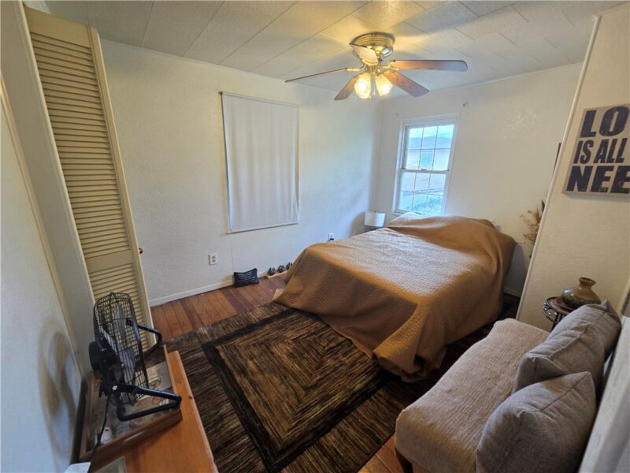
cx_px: 315
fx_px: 237
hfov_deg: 106.2
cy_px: 236
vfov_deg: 89.9
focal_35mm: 13
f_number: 2.2
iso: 200
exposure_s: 1/120
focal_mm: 2.2
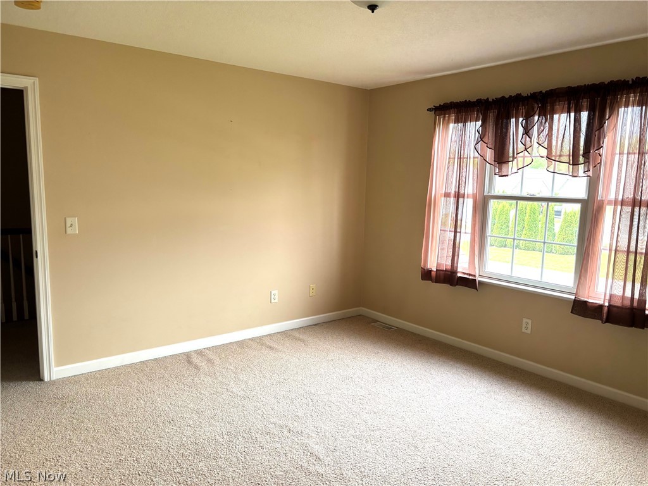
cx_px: 324
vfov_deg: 53.1
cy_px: 243
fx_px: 487
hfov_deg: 67.3
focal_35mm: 26
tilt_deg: -7.4
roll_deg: -1.7
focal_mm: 5.96
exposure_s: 1/121
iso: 80
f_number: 1.6
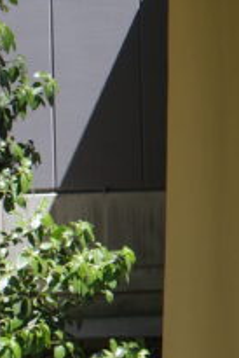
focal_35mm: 175
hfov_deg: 6.7
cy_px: 59
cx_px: 843
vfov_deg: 11.7
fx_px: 1740
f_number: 4.5
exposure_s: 1/320
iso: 200
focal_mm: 18.3
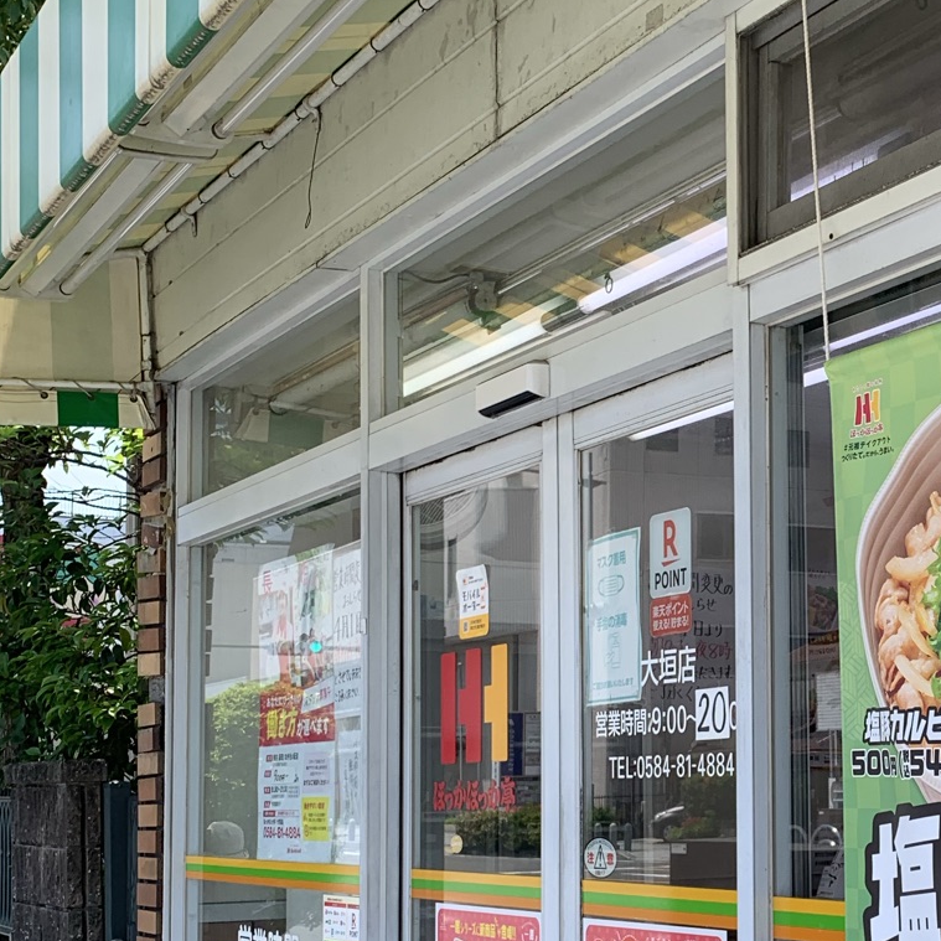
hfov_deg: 26.9
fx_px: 1907
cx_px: 821
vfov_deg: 27.4
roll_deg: +0.5
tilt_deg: +4.0
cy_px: 699
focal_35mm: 62
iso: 25
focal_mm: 4.25
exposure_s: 1/743
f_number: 1.8
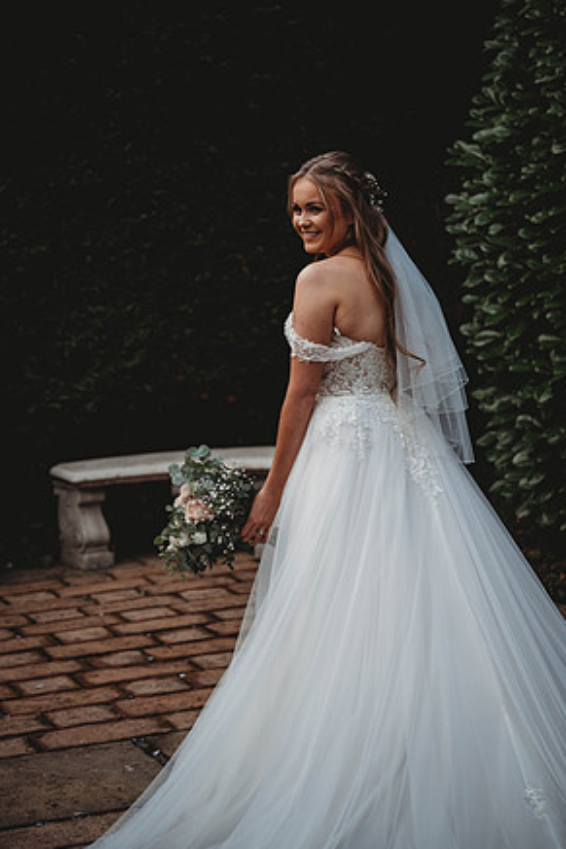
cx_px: 287
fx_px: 1699
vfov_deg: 28.1
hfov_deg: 18.9
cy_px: 414
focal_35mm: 72
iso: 100
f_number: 2.8
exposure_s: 1/1000
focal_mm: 70
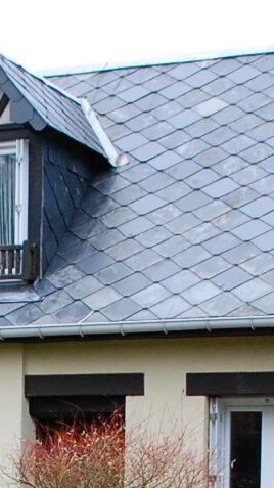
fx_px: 1487
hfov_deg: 10.5
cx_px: 34
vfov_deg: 17.7
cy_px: 598
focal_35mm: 115
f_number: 5
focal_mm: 18
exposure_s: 1/100
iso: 640
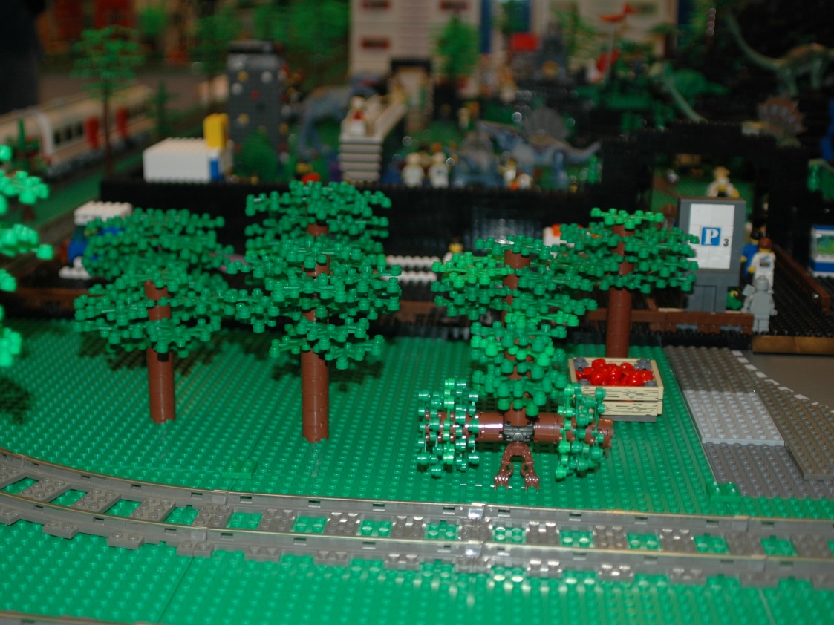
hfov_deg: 41.2
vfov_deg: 31.5
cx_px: 410
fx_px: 1108
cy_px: 315
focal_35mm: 46
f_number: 2.8
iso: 200
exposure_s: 1/60
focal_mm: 28
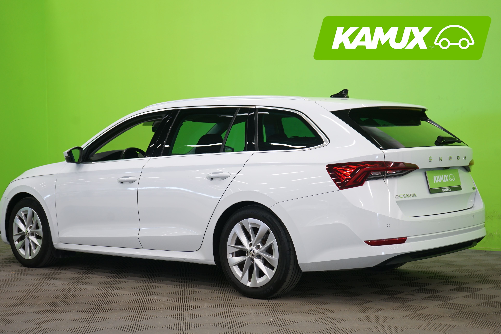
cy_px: 170
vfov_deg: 24.2
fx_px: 779
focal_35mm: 56
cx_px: 249
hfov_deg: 35.6
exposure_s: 1/8
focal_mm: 55
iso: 400
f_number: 5
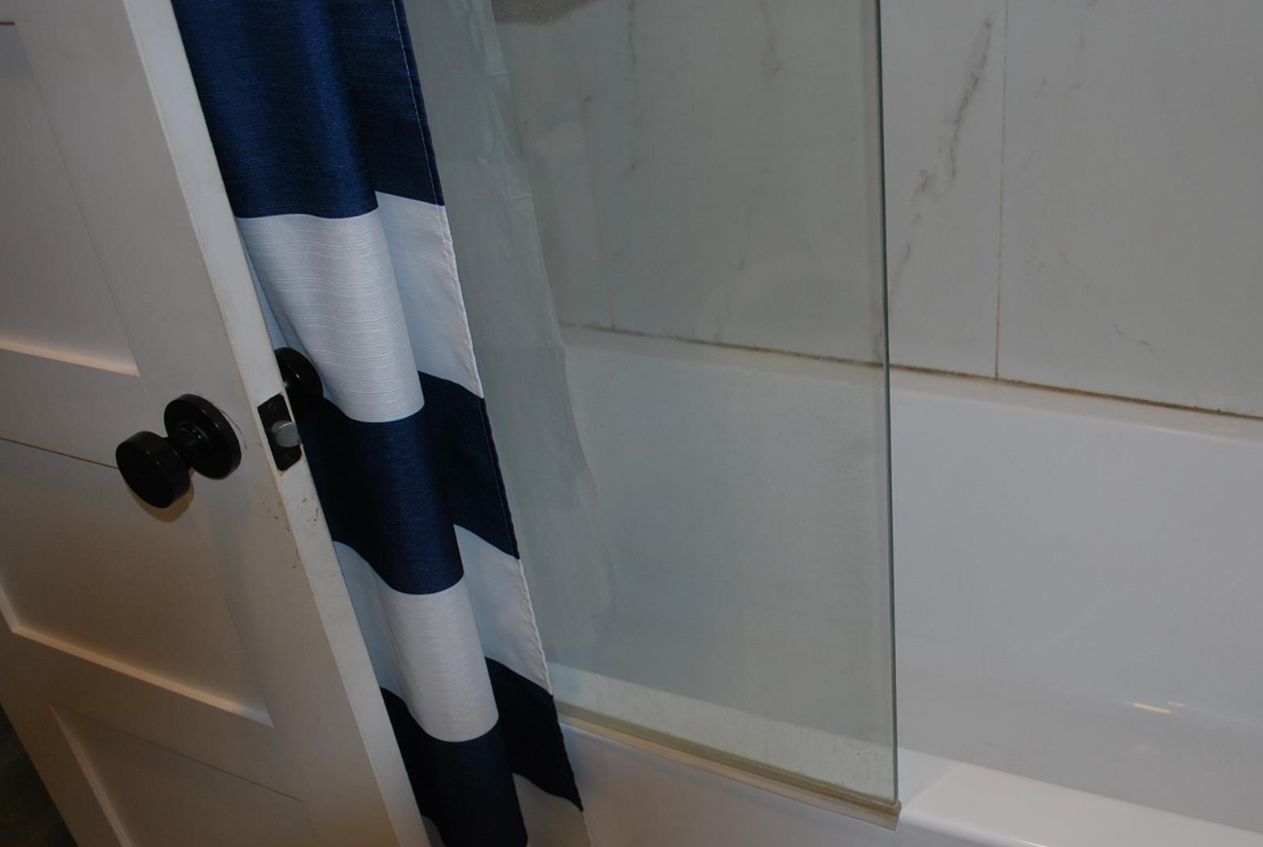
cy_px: 532
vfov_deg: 37.8
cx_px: 783
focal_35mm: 35
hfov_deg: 53.8
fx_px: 1230
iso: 200
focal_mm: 18
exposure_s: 1/60
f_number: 3.5
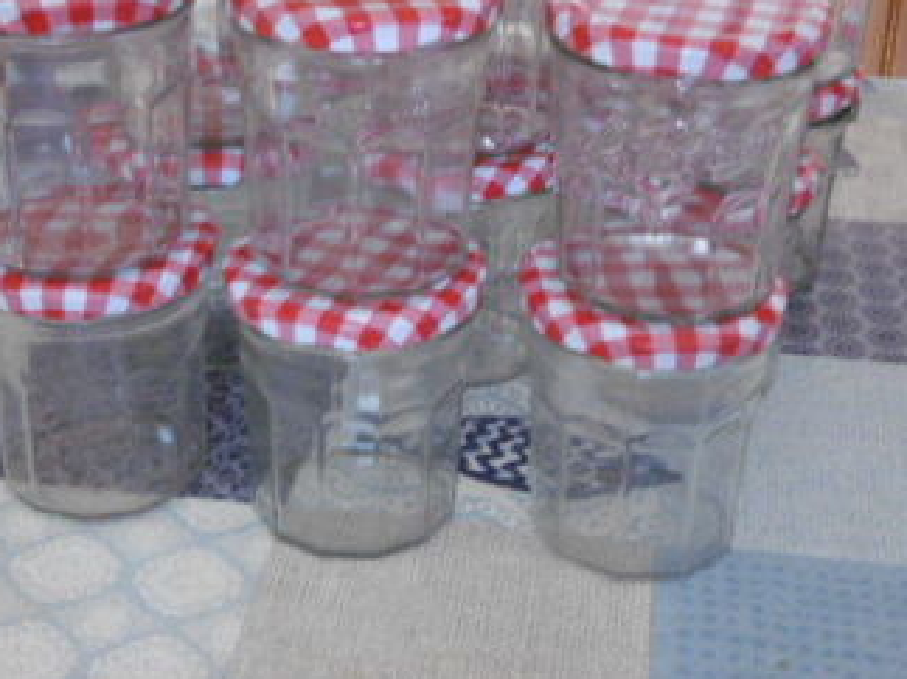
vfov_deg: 22.7
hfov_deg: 30.3
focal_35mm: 64
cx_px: 469
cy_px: 188
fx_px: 1676
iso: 400
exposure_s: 1/8
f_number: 3.8
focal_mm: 7.7
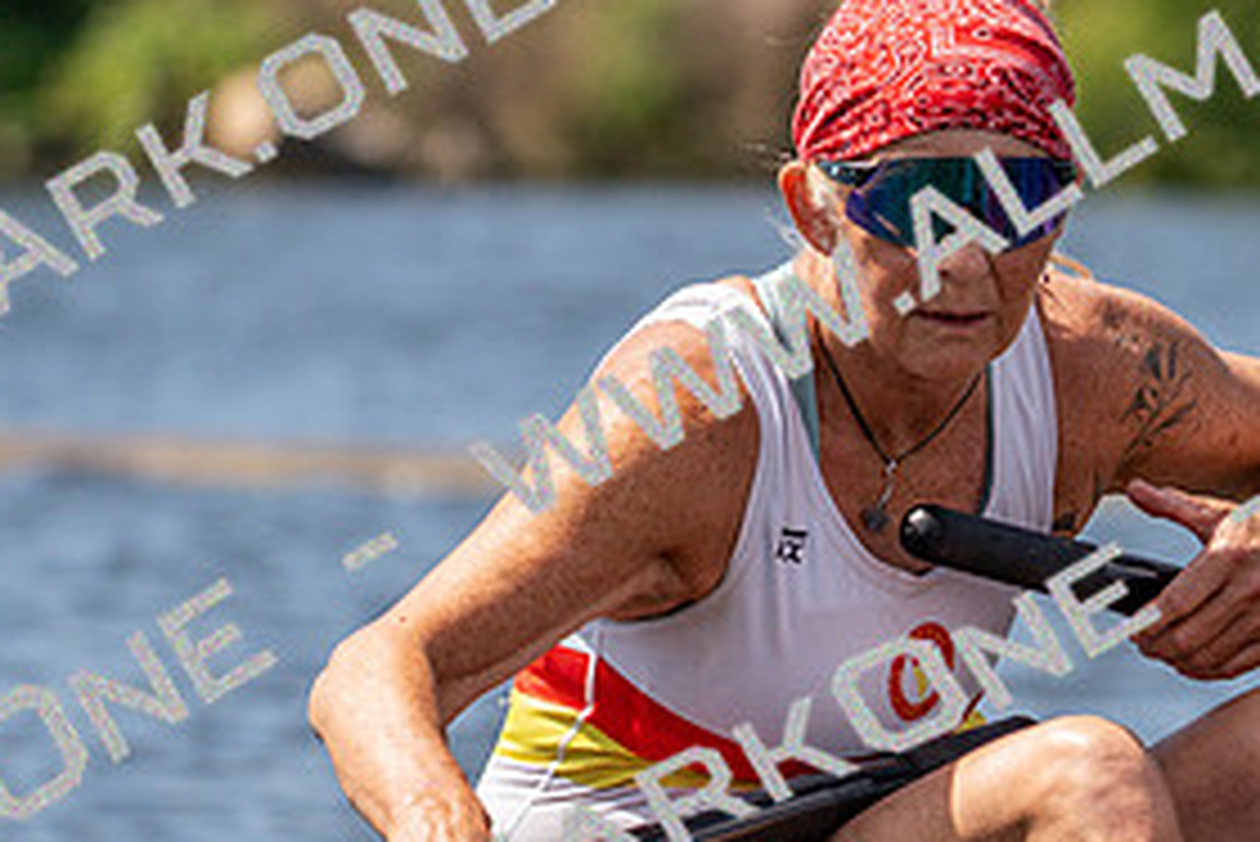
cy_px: 529
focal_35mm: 536
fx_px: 18769
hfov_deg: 3.8
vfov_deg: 2.6
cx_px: 1026
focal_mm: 259
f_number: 5.6
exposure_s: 1/2000
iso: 250
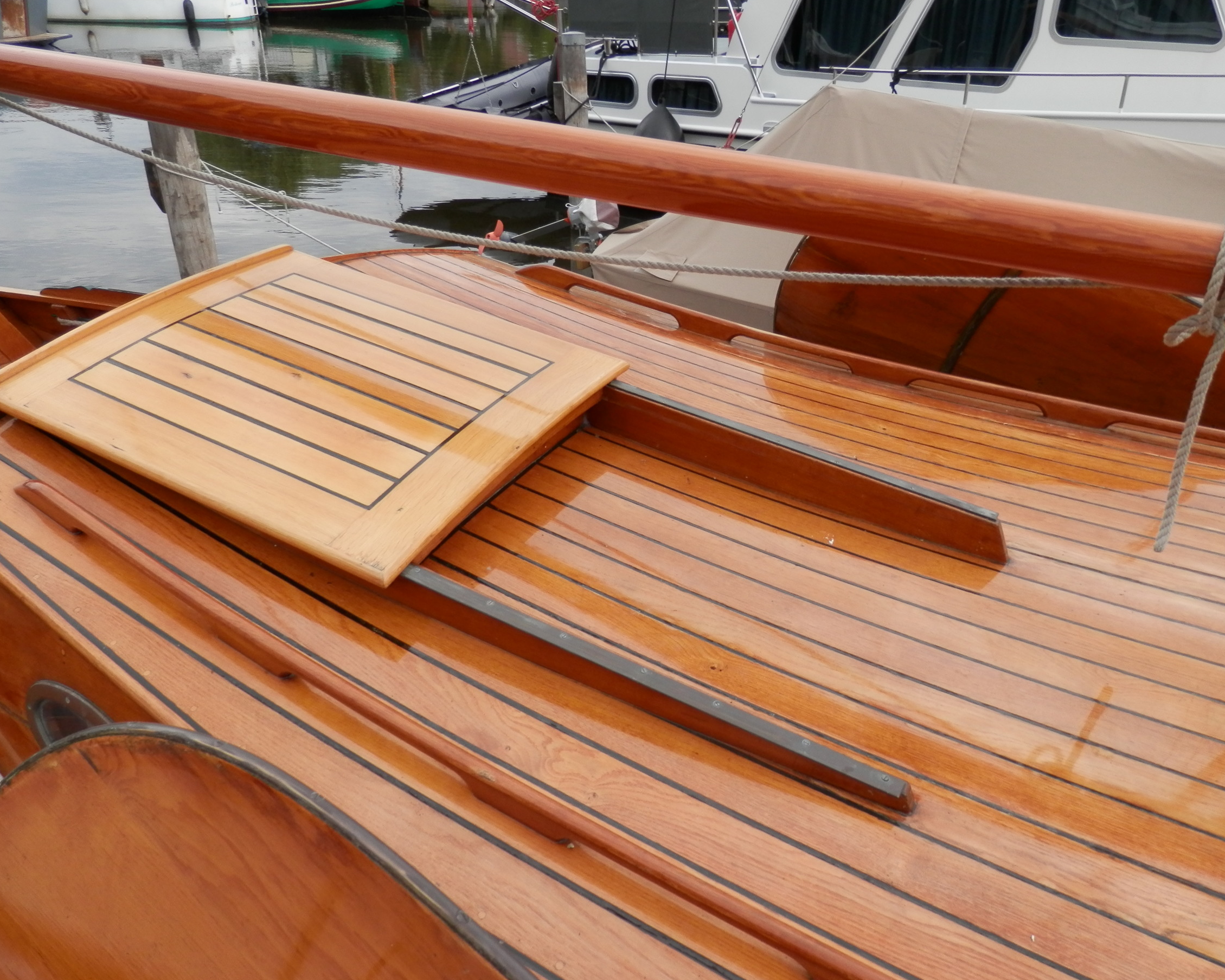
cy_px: 501
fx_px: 979
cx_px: 639
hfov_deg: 64.0
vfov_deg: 53.2
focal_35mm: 27
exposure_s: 1/400
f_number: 3
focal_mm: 4.5
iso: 80
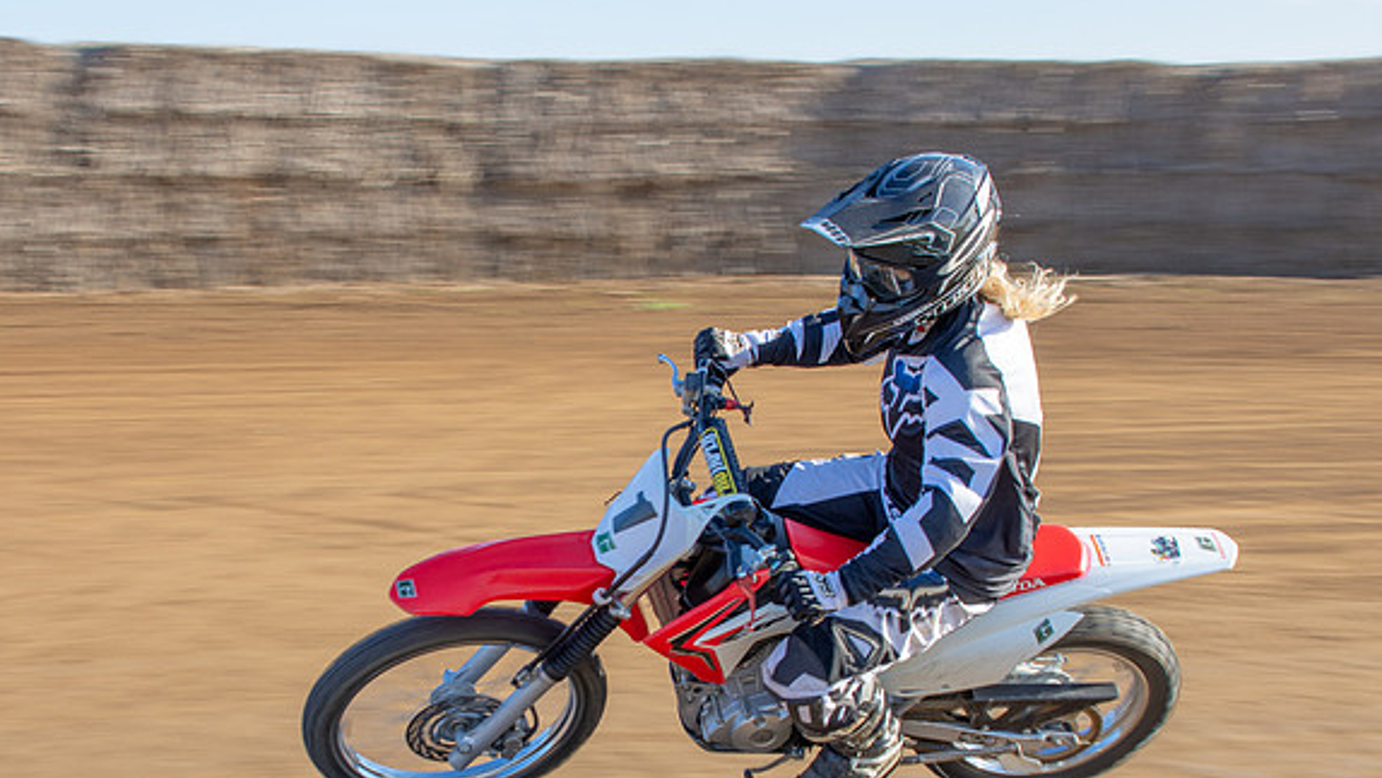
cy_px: 529
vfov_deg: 19.1
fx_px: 2309
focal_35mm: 63
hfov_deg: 33.2
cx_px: 558
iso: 200
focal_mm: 31
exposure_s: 1/160
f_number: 8
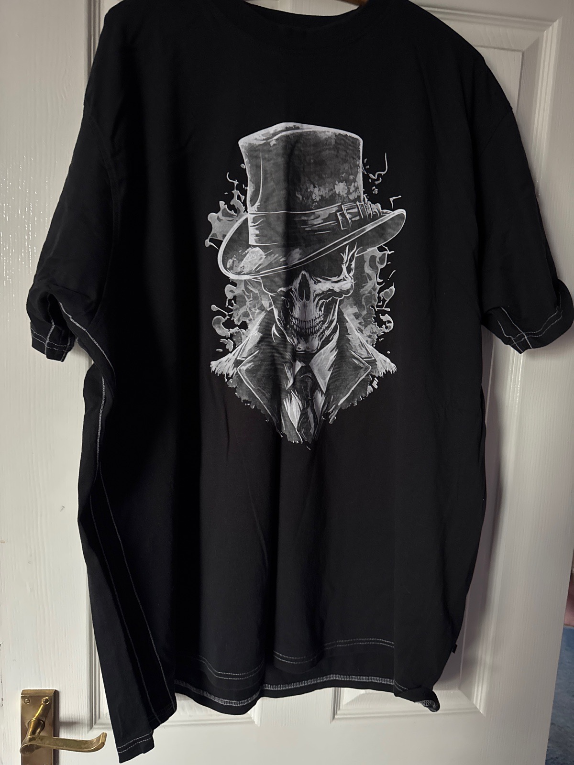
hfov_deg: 56.8
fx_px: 531
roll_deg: -2.5
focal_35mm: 24
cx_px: 287
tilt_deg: -7.7
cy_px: 382
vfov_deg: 71.6
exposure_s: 1/30
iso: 1250
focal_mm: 6.76
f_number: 1.78
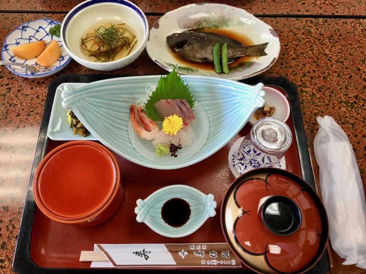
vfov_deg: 48.2
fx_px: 307
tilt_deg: -66.5
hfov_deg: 61.7
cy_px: 137
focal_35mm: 29
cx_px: 183
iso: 40
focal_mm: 4.15
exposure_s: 1/30
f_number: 2.2
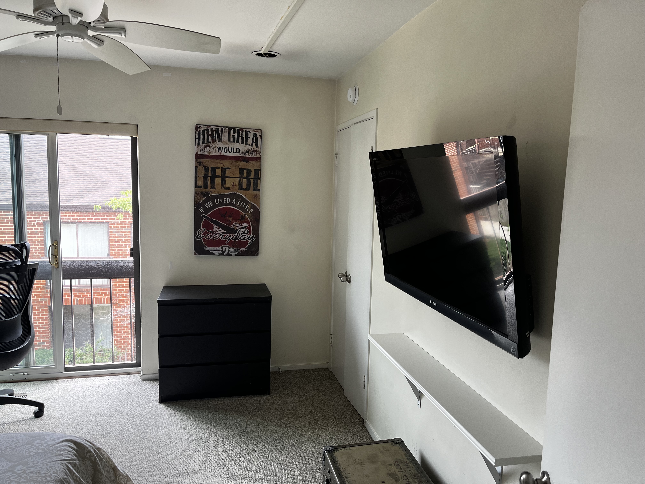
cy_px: 242
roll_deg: -1.5
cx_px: 322
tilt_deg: -6.9
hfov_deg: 67.3
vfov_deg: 53.1
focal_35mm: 26
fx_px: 484
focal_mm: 5.1
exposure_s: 1/120
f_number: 1.6
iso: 100
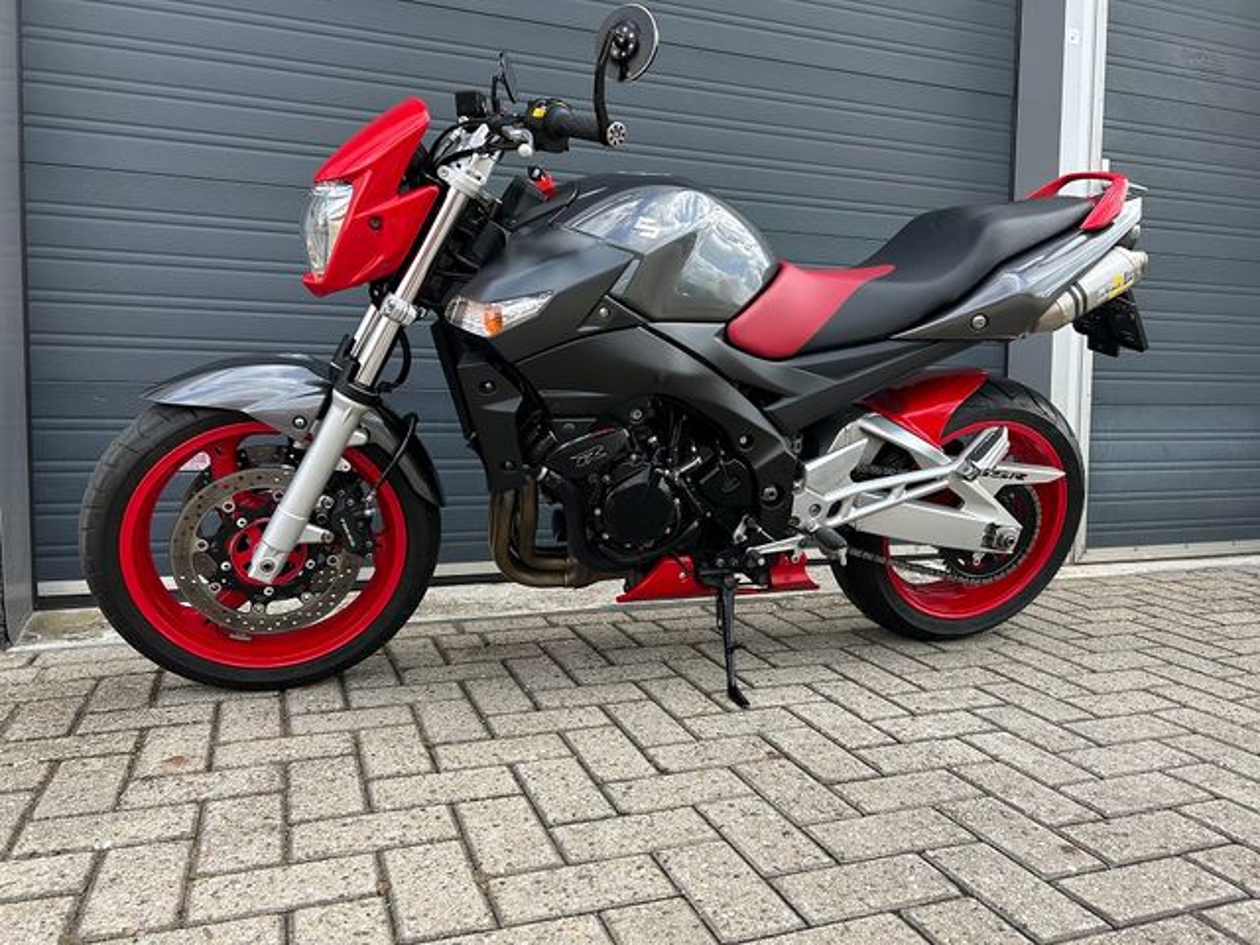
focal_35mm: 26
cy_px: 472
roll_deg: -1.1
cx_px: 630
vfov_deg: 53.1
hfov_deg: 67.3
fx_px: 946
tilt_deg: -3.4
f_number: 1.5
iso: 50
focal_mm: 5.7
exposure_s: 1/743
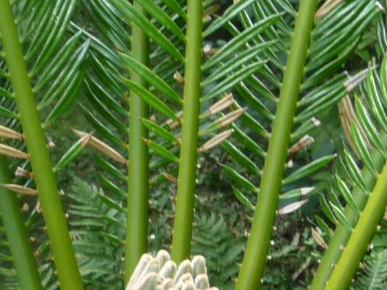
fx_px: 1141
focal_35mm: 102
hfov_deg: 19.2
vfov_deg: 13.7
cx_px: 227
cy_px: 428
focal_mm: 4.7
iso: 100
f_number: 3.3
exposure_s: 1/50
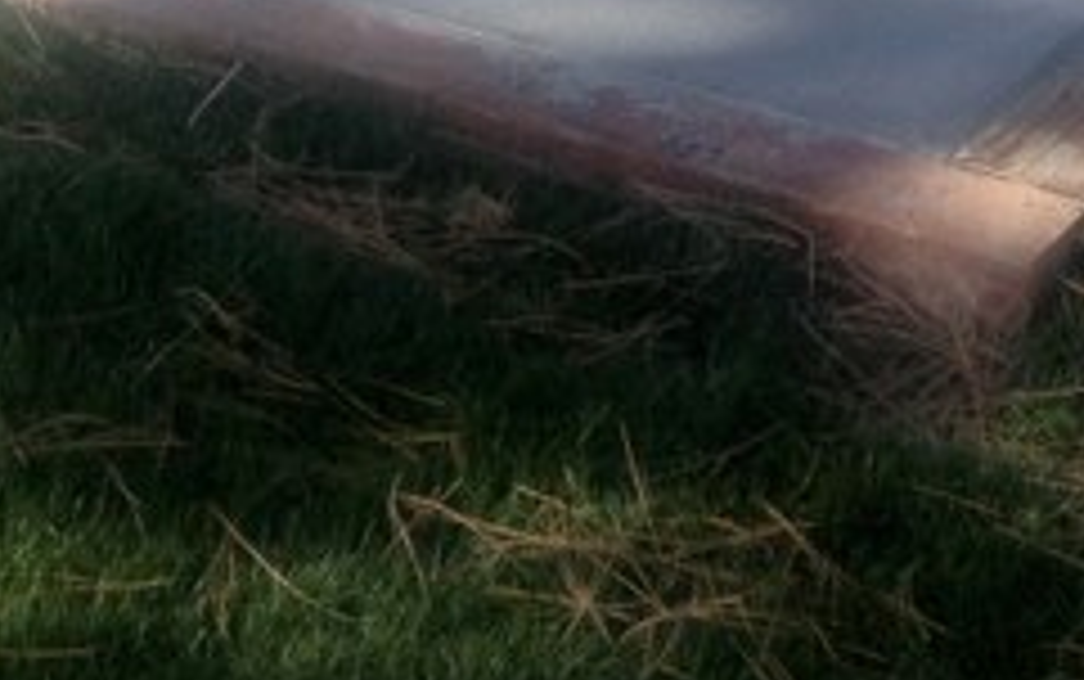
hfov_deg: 16.9
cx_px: 661
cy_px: -585
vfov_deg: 10.0
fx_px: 3636
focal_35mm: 123
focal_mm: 4.28
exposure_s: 1/438
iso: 64
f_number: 2.4
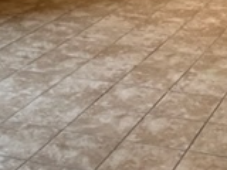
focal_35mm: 104
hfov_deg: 18.6
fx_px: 682
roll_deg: -1.0
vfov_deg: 13.2
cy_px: -112
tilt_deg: -5.7
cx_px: 201
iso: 500
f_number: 1.6
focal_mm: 5.1
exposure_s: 1/40
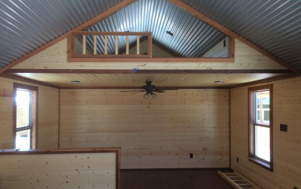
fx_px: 254
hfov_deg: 61.2
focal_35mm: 31
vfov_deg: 40.6
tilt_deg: -1.4
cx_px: 150
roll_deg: -0.4
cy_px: 102
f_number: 2.2
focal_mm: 4.15
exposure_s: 1/60
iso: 32
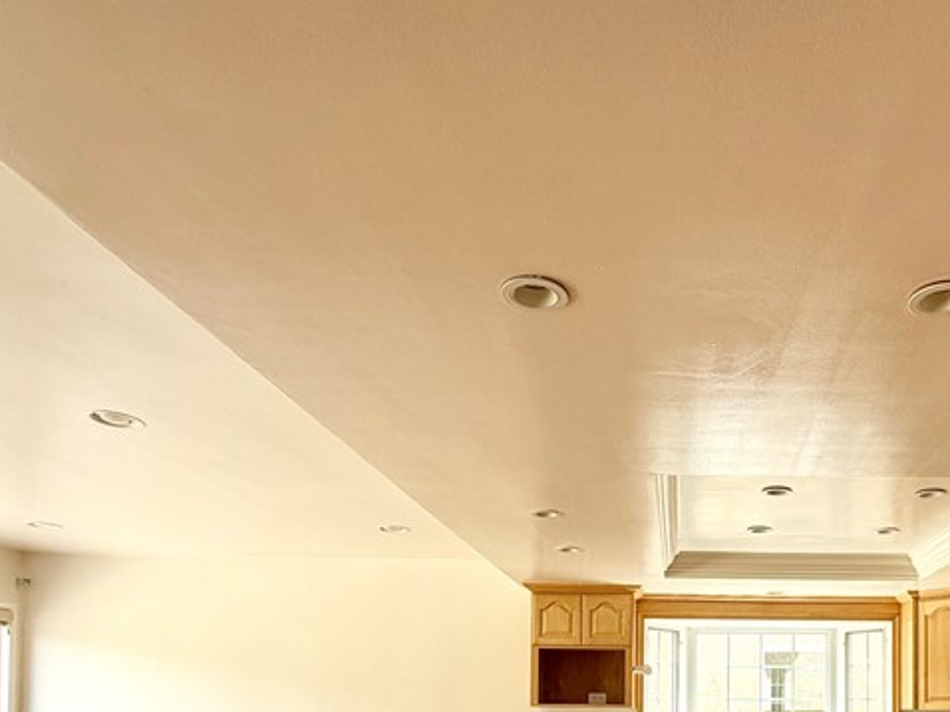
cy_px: 690
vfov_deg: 41.5
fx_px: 823
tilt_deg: +1.0
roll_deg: -0.5
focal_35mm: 30
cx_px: 690
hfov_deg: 57.5
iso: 64
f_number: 2.2
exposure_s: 1/121
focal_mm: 2.22
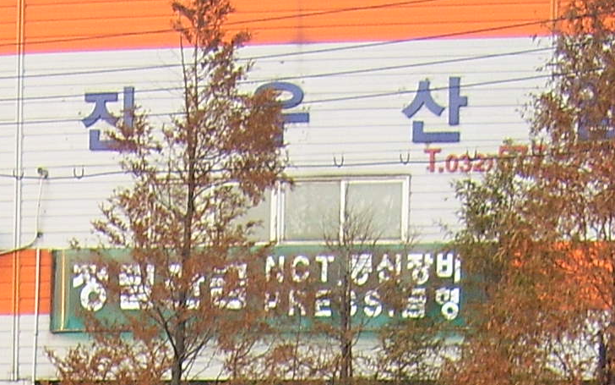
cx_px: 129
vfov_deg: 7.2
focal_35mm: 170
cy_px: 926
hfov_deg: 12.3
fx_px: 2849
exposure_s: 1/60
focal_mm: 7.8
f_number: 2.8
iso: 50
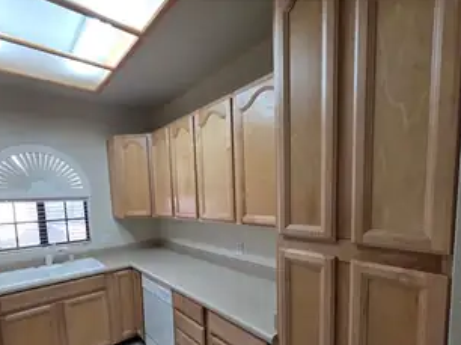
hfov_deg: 91.0
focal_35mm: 17
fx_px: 226
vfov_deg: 73.0
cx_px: 218
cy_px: 221
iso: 64
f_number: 1.9
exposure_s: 1/120
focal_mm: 2.2
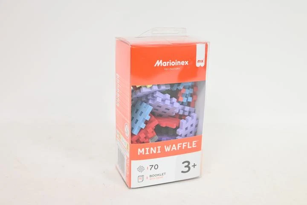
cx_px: 154
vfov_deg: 32.4
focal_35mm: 41
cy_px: 102
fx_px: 352
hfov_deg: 47.2
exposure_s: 1/125
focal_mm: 27.5
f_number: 4.5
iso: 450
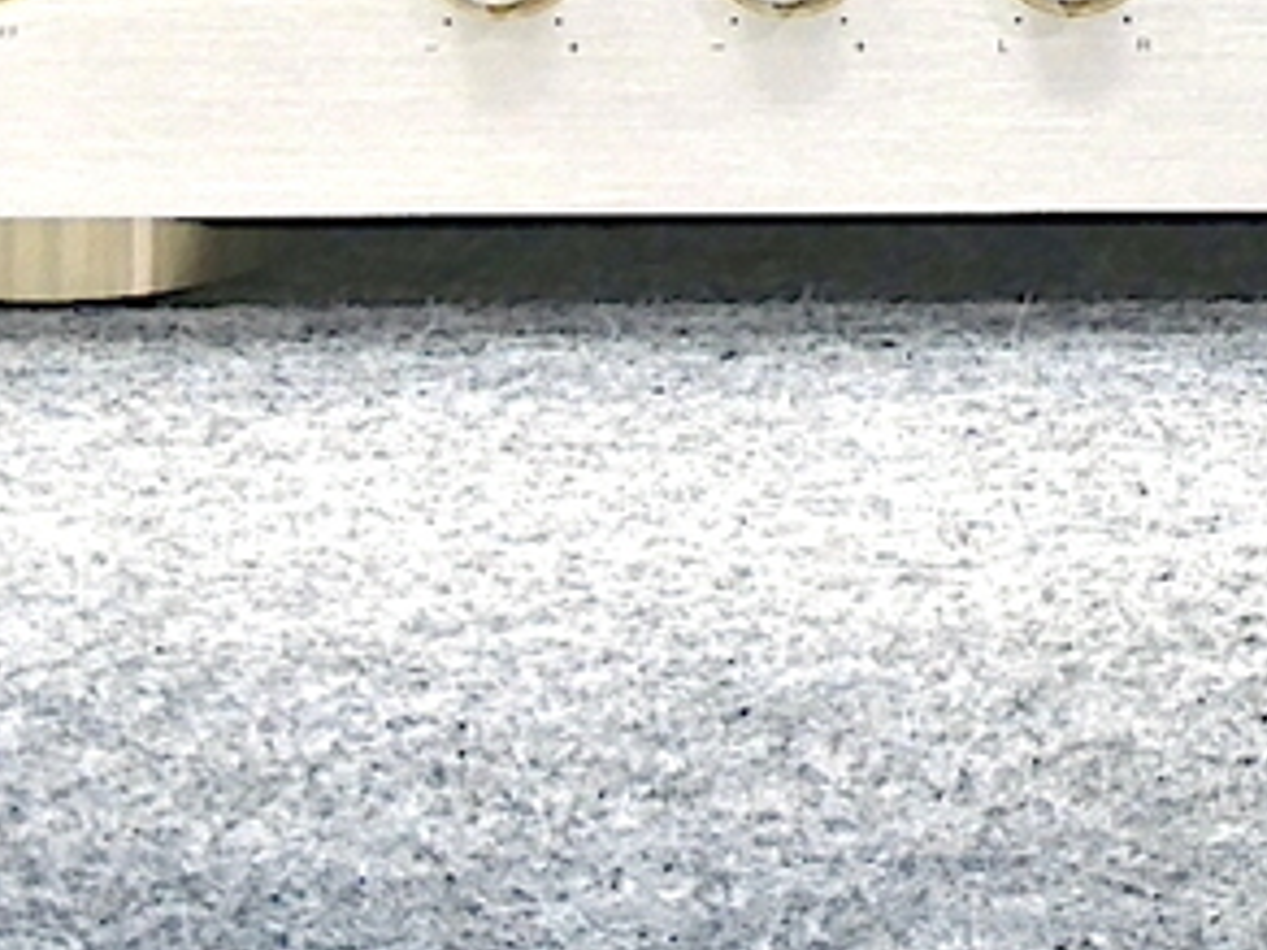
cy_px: -599
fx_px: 16251
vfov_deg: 3.3
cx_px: 1432
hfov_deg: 4.5
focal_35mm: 444
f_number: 5.3
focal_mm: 24.2
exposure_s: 1/8
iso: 200
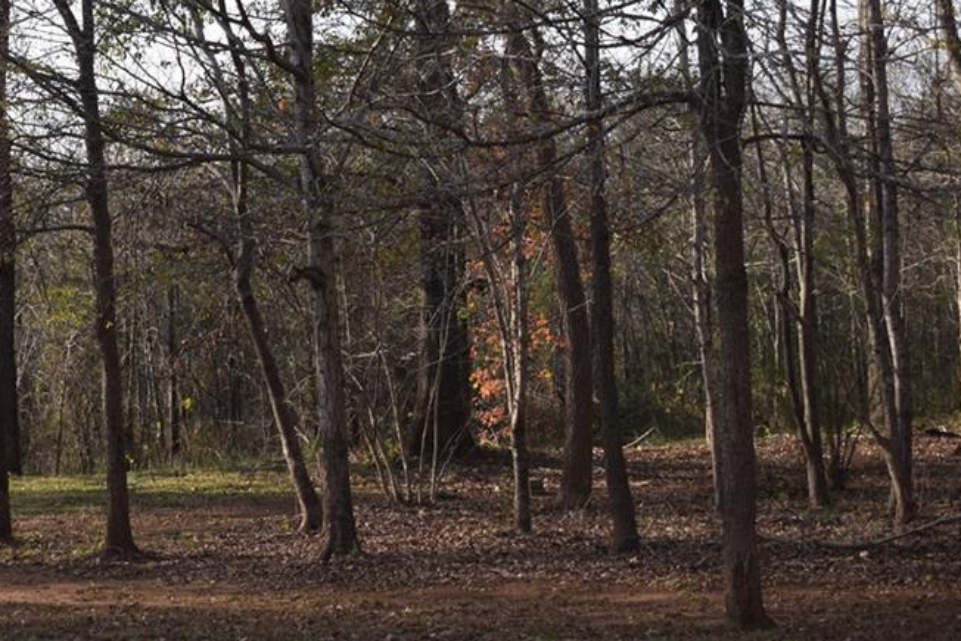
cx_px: 227
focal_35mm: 113
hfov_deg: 18.0
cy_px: 280
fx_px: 3017
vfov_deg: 12.1
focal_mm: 48
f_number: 5.6
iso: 100
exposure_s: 1/125
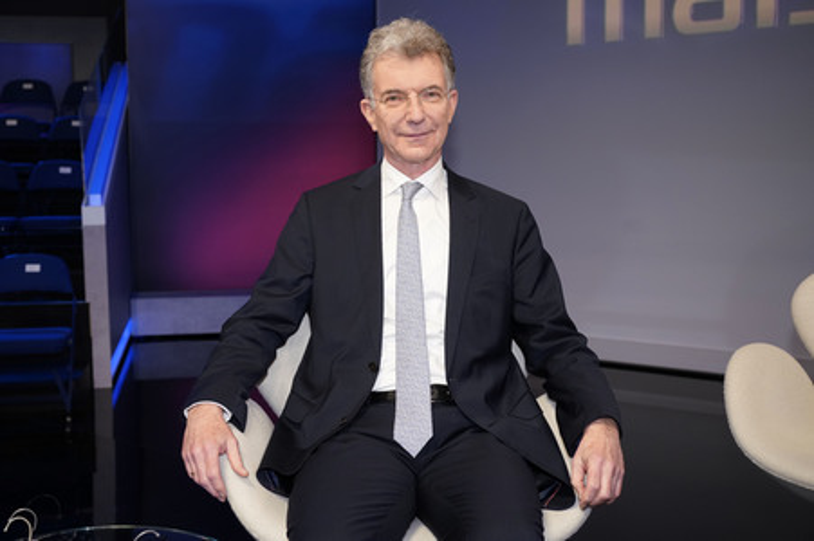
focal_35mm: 39
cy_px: 270
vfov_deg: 34.2
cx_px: 407
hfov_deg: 49.6
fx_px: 881
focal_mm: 39
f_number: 5
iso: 2000
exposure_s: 1/160
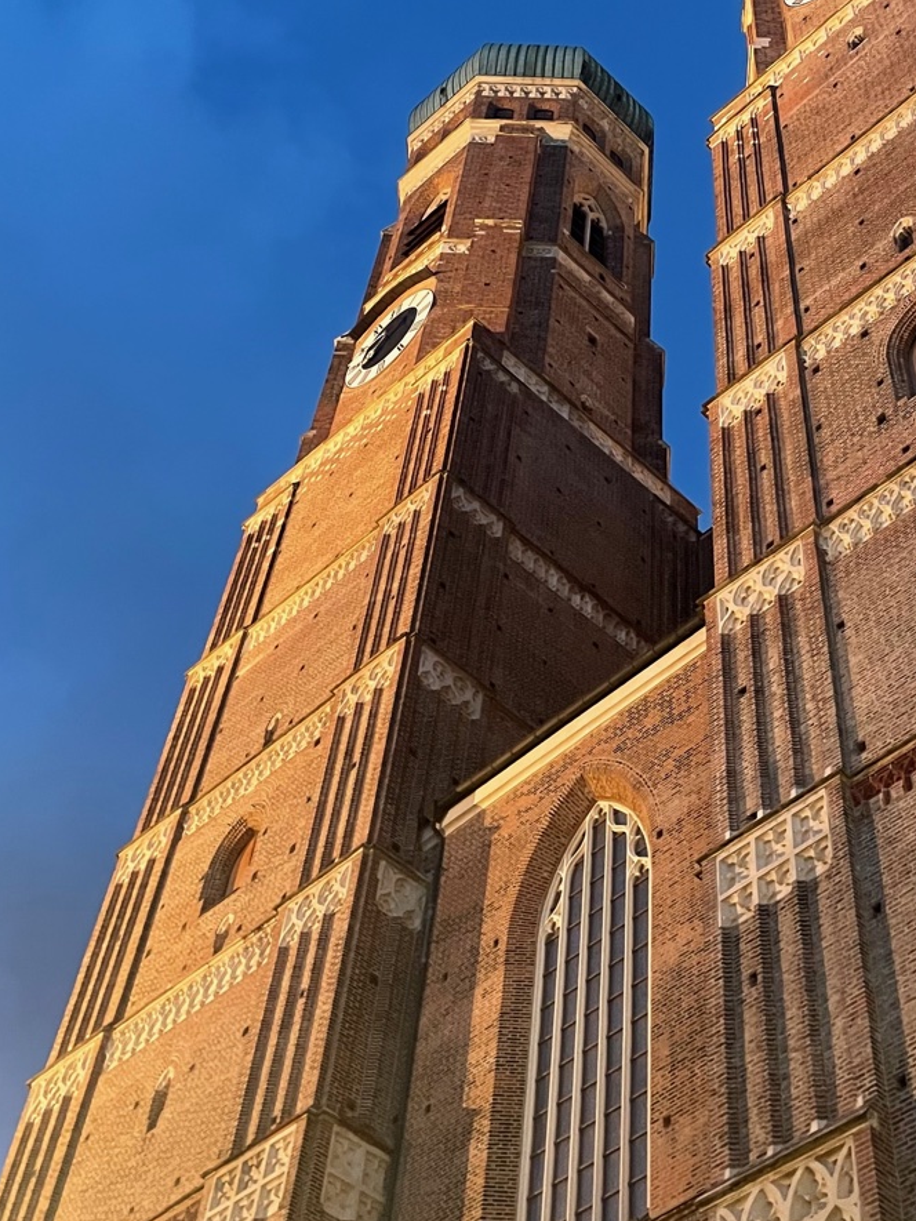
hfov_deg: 30.6
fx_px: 1658
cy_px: 350
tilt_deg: +58.1
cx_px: 637
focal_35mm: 47
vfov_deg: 39.6
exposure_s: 1/33
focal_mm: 4.2
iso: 640
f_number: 1.6
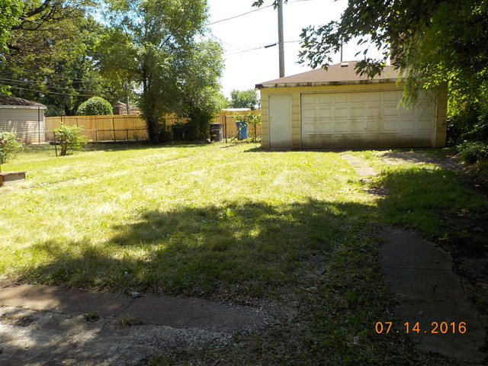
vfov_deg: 46.8
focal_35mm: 30
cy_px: 183
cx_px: 244
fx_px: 423
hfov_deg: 60.0
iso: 125
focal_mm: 4.1
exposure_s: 1/400
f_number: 3.3
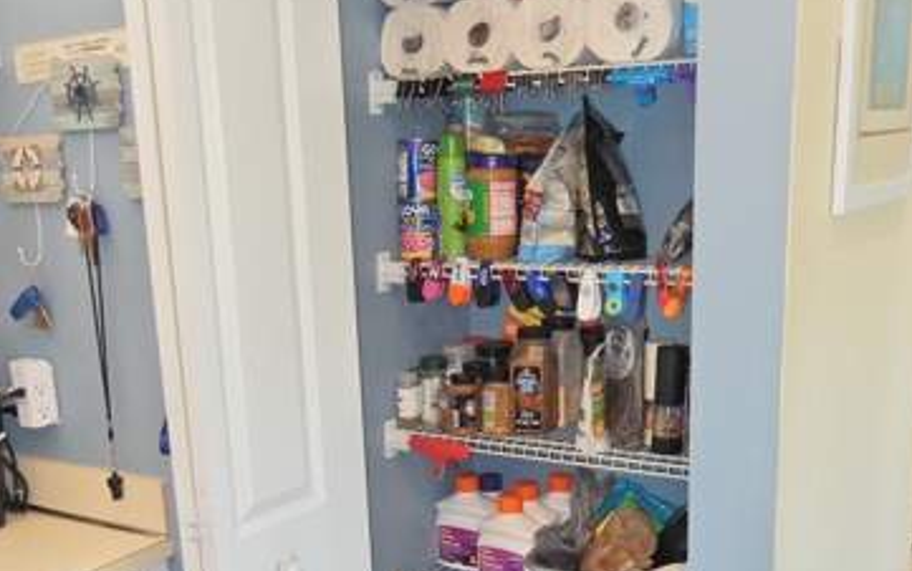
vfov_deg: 26.9
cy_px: 467
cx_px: 361
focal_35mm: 47
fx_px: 1169
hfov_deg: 42.4
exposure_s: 1/30
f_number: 3.4
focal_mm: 4.5
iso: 200
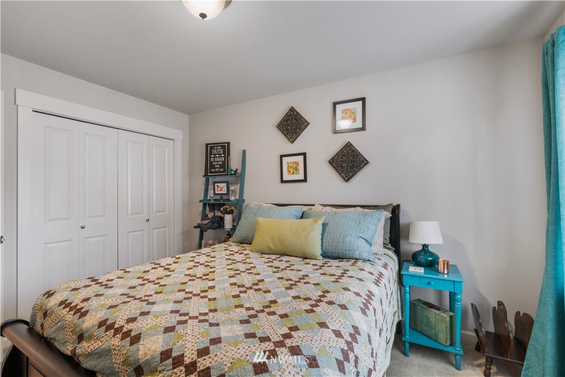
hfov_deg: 96.7
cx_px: 282
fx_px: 251
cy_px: 188
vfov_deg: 73.7
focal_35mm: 16
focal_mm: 16
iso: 400
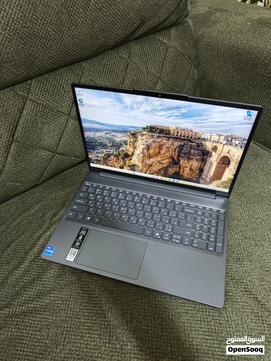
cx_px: 136
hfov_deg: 58.9
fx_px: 240
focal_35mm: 23
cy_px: 180
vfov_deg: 73.9
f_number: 1.67
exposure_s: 1/50
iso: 125
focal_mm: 8.71
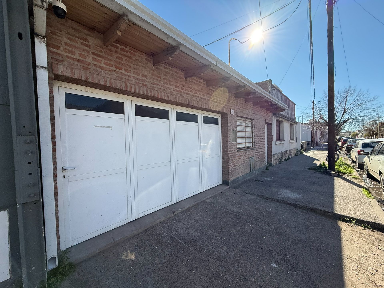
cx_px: 192
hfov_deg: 102.1
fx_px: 155
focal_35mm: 14
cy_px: 144
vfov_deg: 85.7
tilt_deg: -0.7
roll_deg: +0.9
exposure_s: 1/1125
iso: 64
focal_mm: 2.22
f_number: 2.2
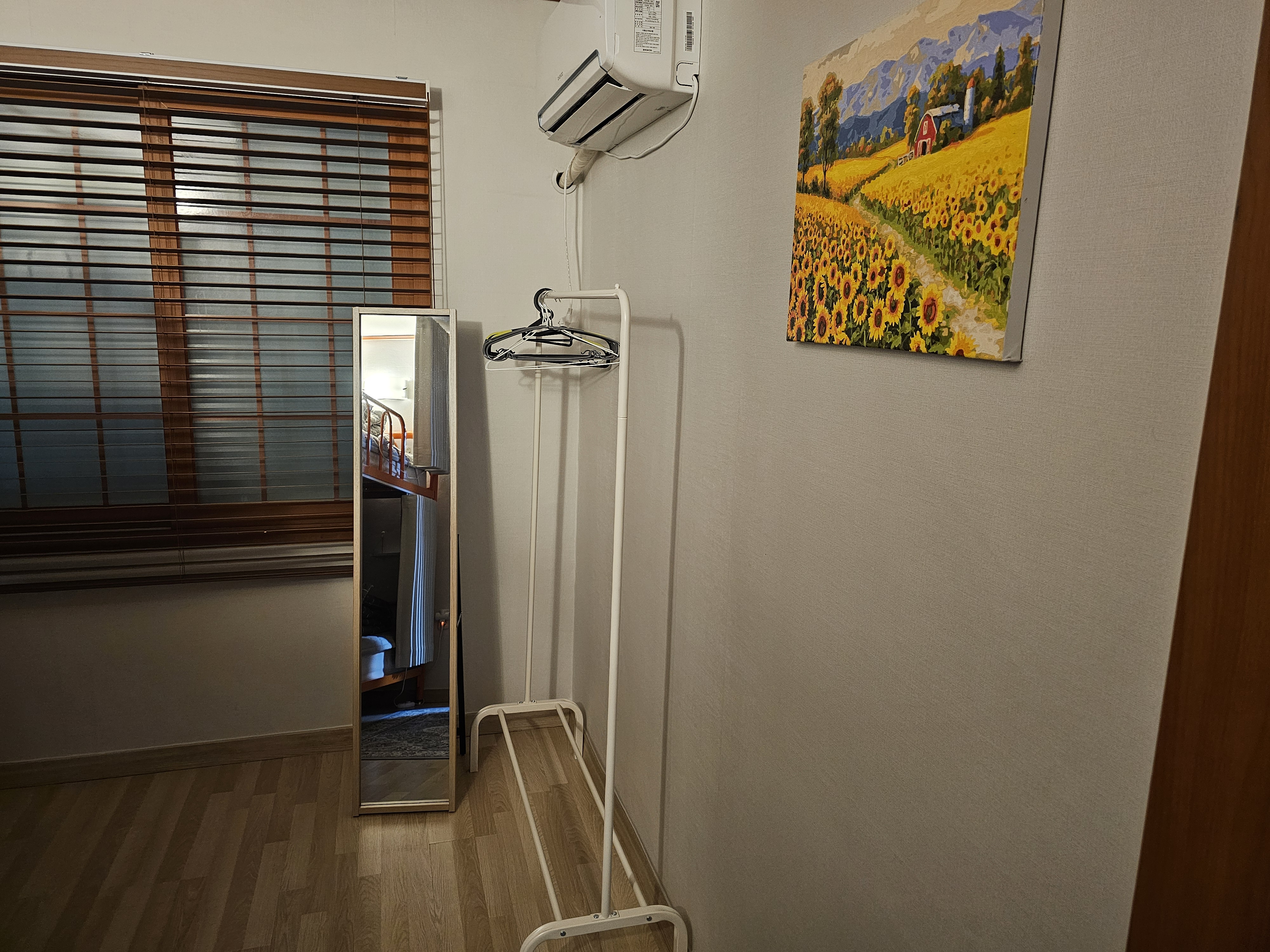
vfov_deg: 58.9
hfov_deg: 73.9
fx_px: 844
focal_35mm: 23
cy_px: 476
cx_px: 635
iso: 640
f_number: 1.7
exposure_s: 1/30
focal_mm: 6.3
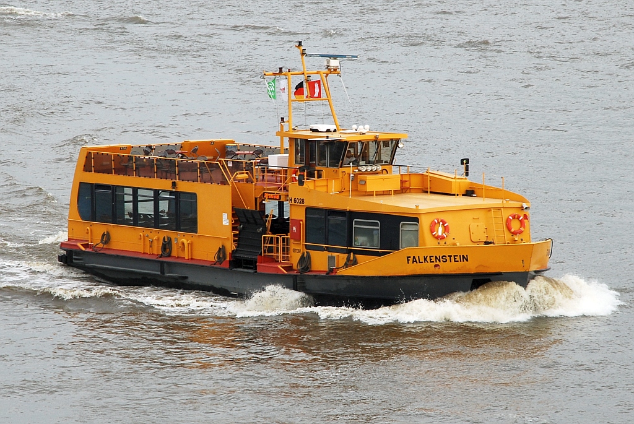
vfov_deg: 6.8
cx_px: 317
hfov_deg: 10.1
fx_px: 3570
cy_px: 212
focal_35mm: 202
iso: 200
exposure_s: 1/125
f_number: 8
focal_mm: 135
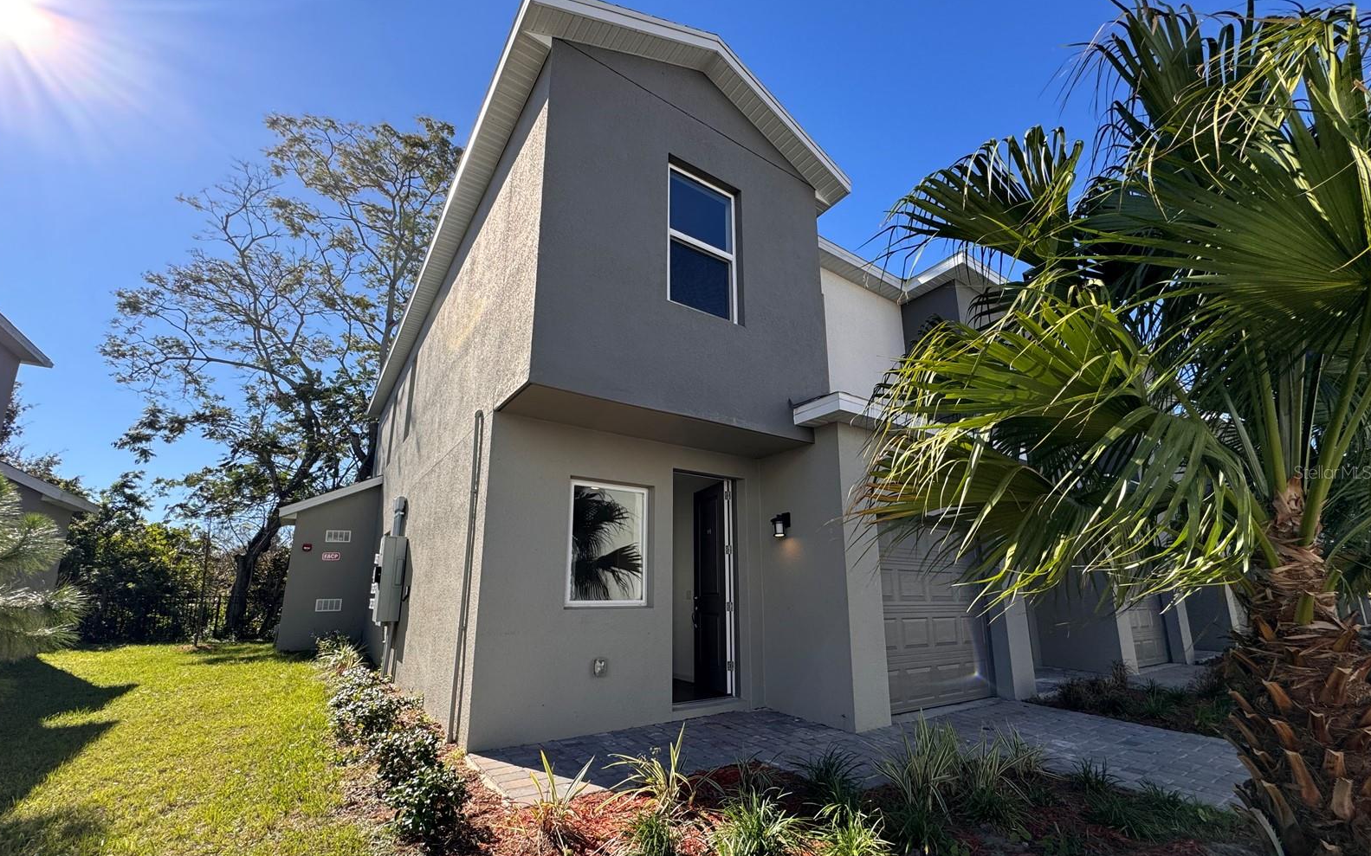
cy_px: 472
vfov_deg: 74.6
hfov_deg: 101.5
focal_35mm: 15
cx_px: 682
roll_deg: -0.8
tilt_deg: +12.8
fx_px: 560
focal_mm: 2.22
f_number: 2.2
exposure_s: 1/734
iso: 40
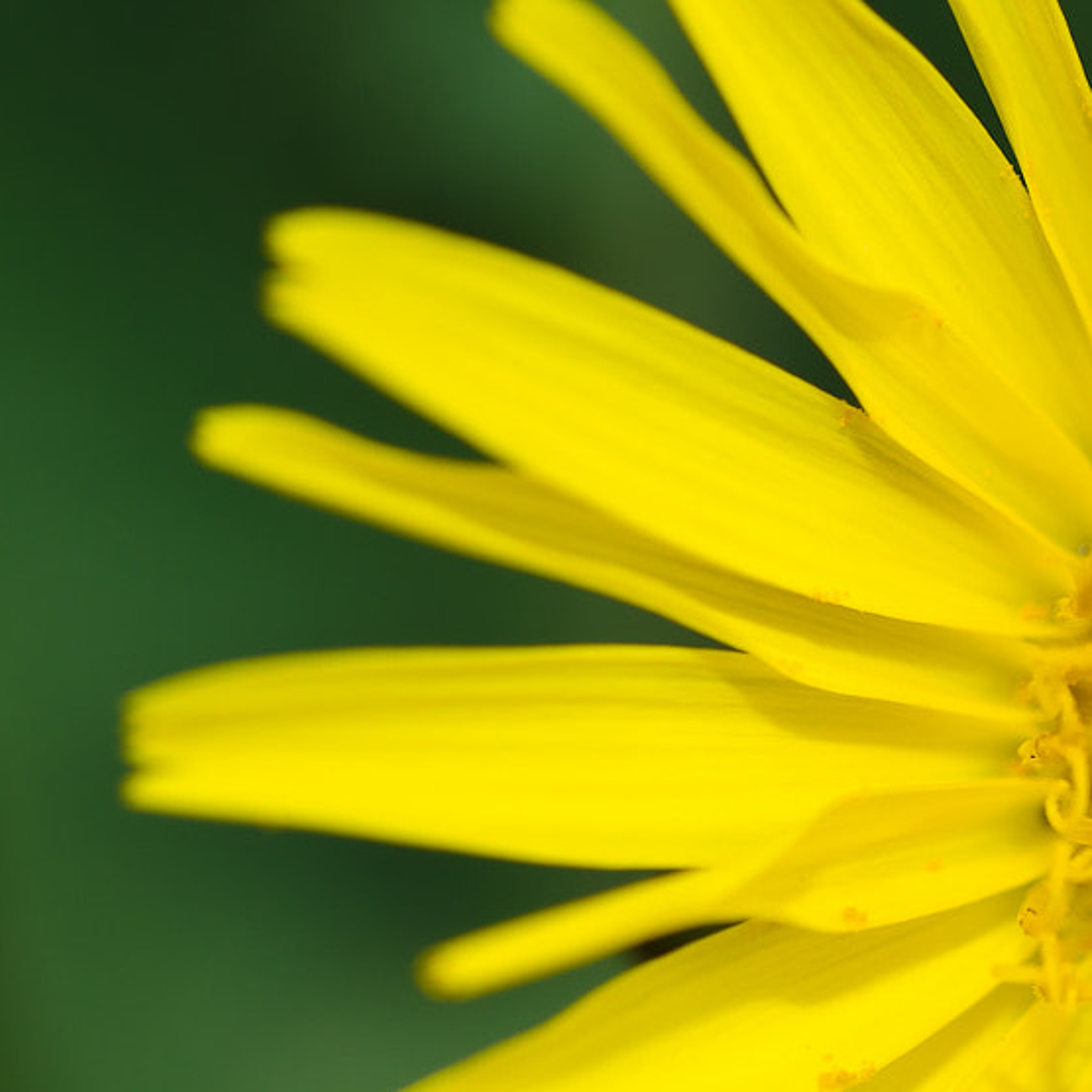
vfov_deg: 9.5
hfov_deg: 9.4
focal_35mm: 183
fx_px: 6531
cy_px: 752
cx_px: 1267
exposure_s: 1/250
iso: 100
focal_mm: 50
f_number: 8
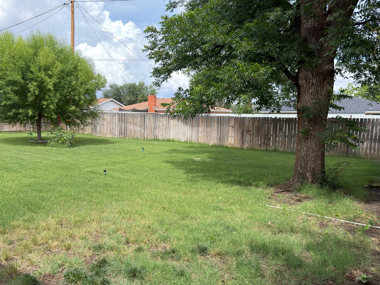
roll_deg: -0.8
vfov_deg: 48.1
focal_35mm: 29
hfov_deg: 61.5
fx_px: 318
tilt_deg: -8.6
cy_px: 159
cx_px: 172
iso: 100
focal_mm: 6.76
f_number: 1.78
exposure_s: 1/2597
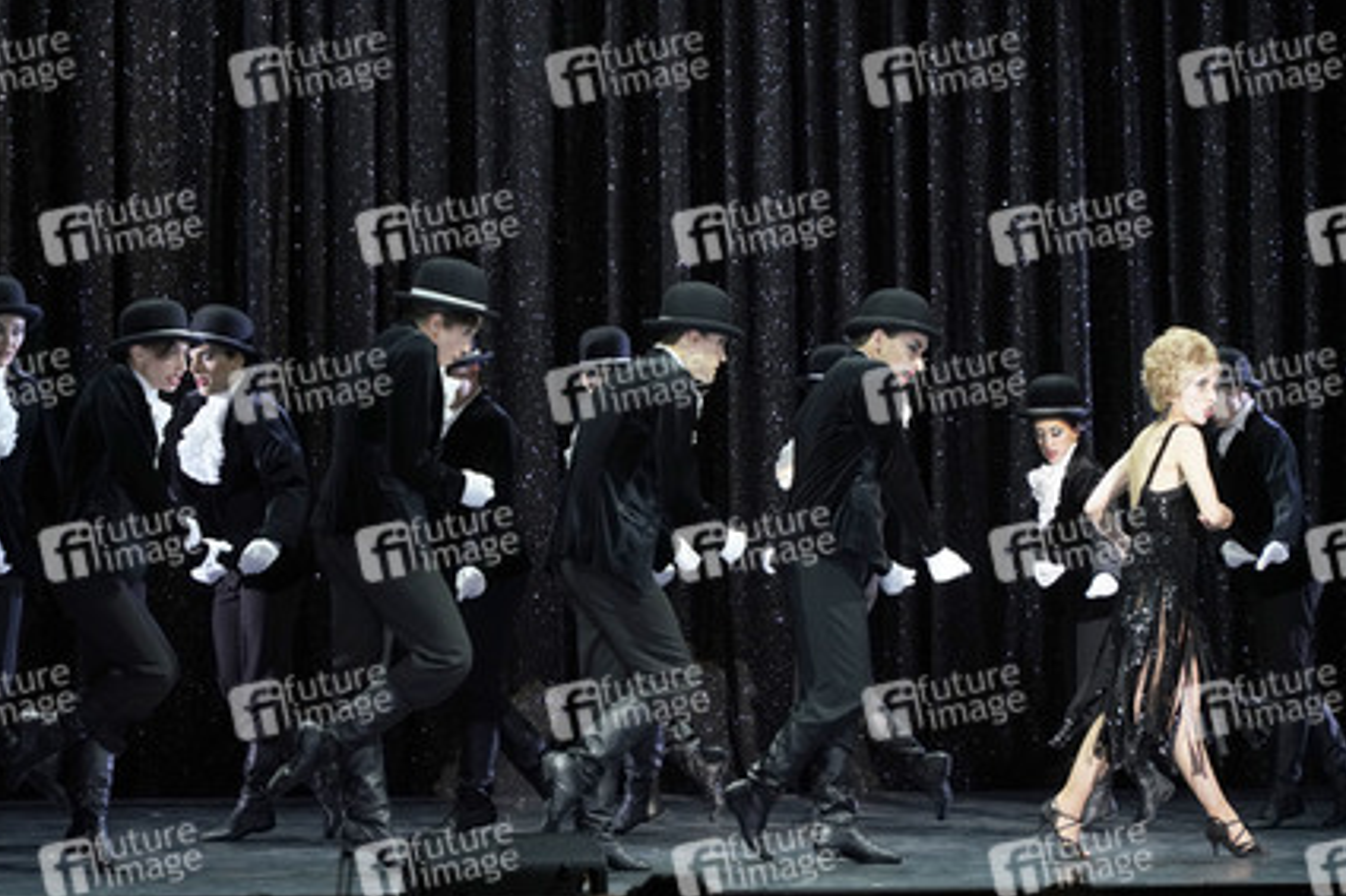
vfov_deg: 11.3
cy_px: 465
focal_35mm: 121
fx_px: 4522
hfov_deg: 16.9
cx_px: 670
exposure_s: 1/250
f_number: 5.6
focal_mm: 114
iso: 2500
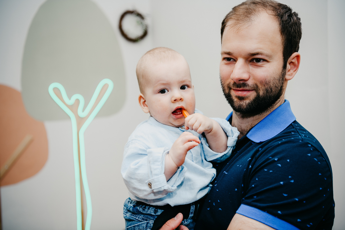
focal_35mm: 44
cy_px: 115
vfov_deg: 30.5
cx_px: 172
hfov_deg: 44.5
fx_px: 422
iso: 160
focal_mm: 44
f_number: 3.2
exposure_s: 1/160
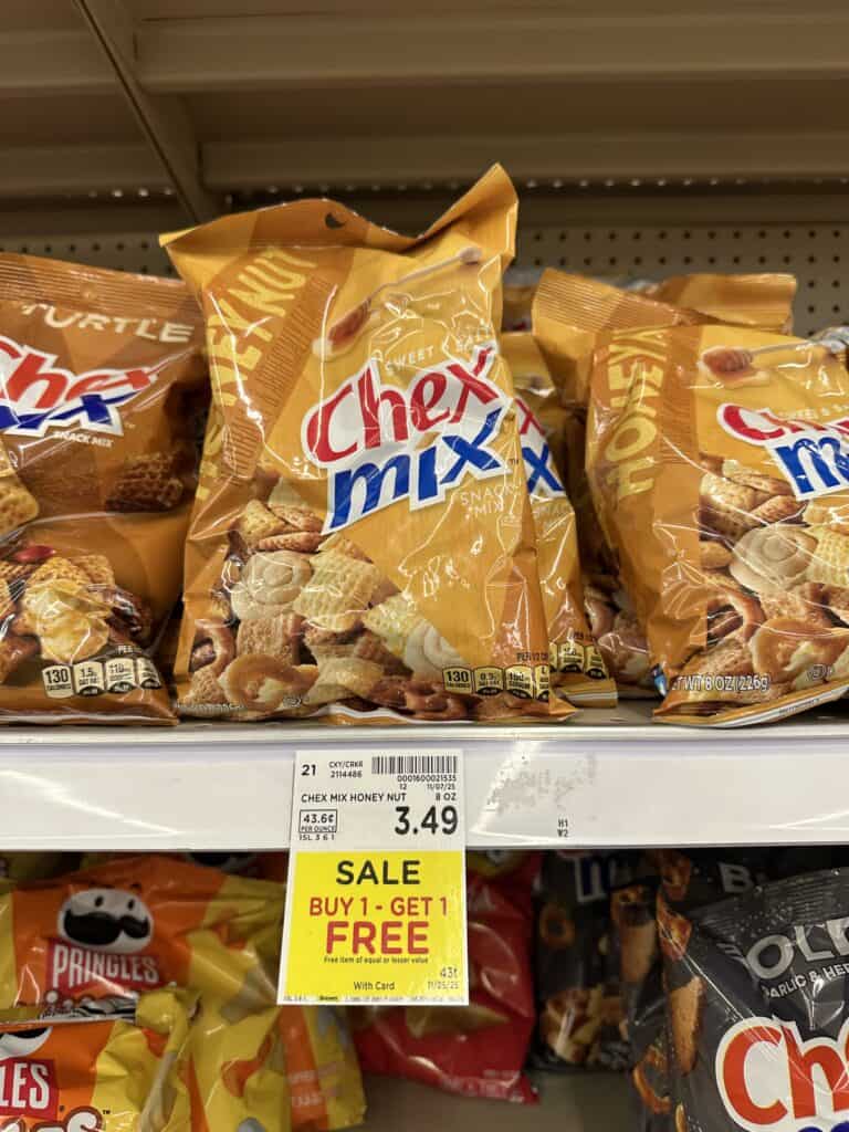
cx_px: 424
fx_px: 785
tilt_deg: -2.4
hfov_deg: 56.8
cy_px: 566
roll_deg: -2.5
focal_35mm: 24
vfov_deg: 71.6
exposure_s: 1/105
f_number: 1.78
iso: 125
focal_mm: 6.86
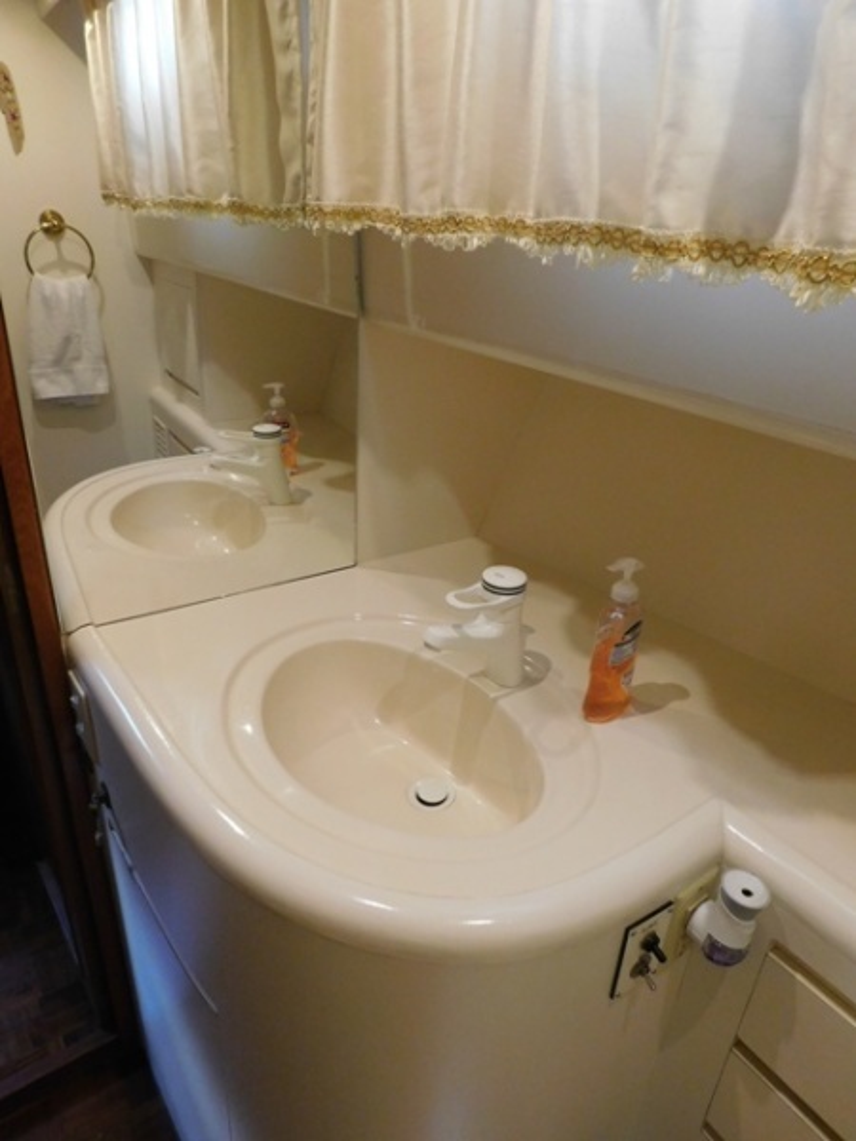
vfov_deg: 73.9
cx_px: 428
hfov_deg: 58.9
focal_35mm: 23
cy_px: 570
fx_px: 758
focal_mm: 4
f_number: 3
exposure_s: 1/30
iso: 400
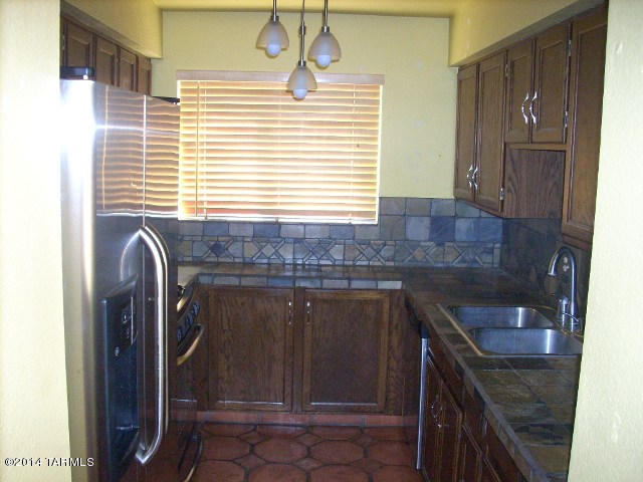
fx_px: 687
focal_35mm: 37
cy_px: 241
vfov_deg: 38.7
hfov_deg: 50.1
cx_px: 322
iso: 400
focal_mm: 6.2
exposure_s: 1/60
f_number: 2.8
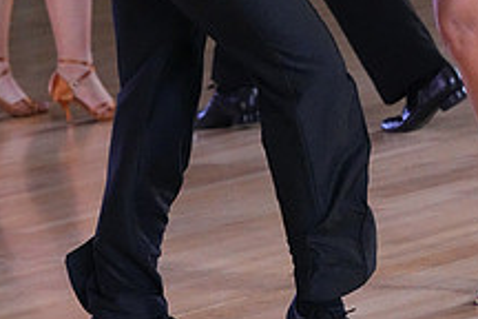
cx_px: 353
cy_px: -186
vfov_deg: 4.2
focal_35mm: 323
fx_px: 4288
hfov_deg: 6.4
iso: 12800
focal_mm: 120
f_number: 5.6
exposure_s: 1/400
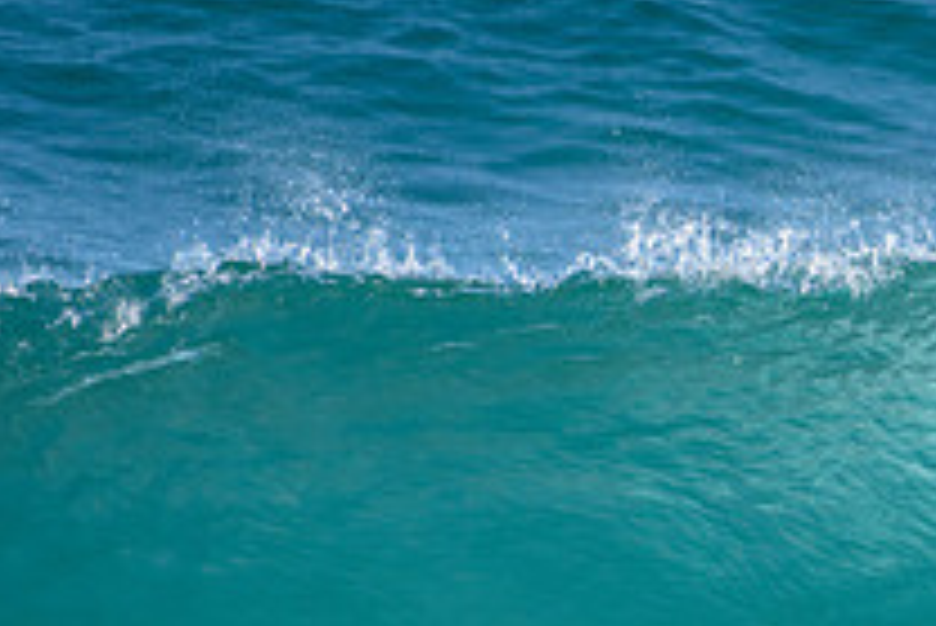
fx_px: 44463
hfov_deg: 1.2
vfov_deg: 0.8
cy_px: 607
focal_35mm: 1709
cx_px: 1478
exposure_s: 1/2000
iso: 360
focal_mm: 500
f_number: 5.6
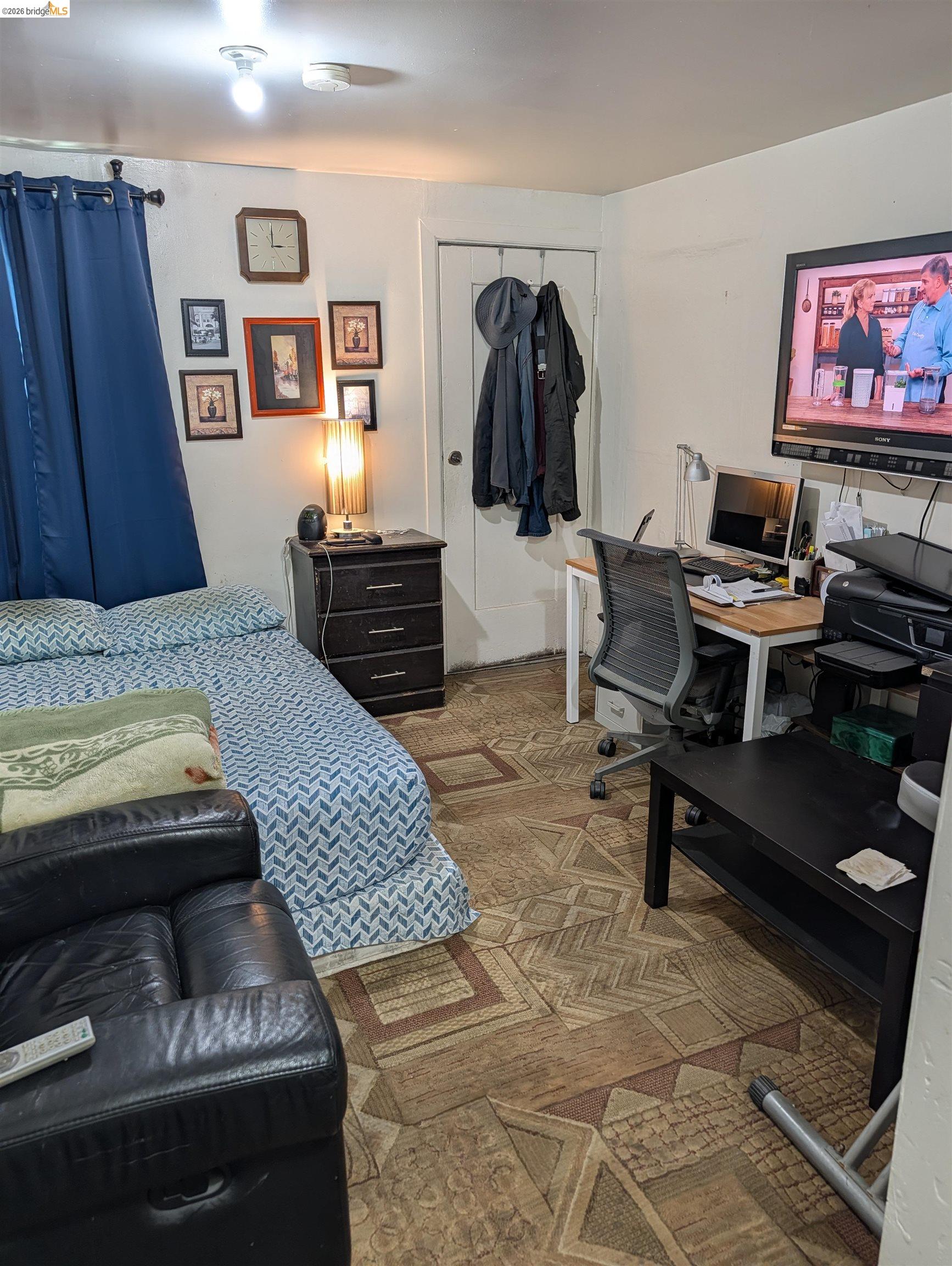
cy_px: 633
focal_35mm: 24
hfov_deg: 56.9
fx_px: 878
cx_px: 476
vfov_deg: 71.5
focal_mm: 6.9
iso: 109
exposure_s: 1/40
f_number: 1.68
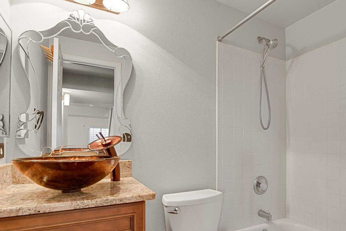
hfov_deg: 77.4
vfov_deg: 56.6
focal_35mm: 22
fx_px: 211
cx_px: 213
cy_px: 142
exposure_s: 5
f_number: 6.3
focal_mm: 17
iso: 250
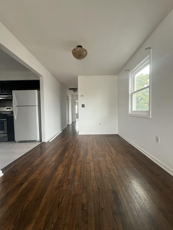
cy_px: 115
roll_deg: +0.6
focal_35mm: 13
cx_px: 86
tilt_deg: -3.0
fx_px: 87
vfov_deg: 106.2
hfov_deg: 89.9
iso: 125
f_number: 1.8
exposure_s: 1/99
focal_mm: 1.57
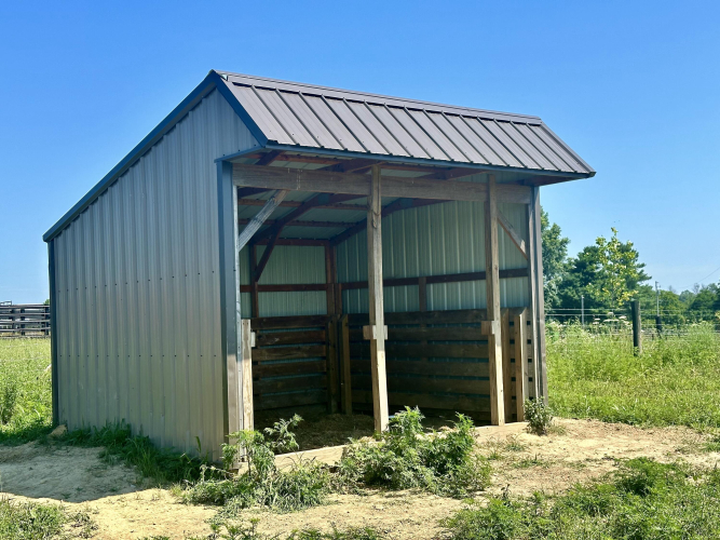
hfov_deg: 39.7
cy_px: 270
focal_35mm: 48
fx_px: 998
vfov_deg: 30.3
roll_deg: +2.1
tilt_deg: +1.4
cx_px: 360
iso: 64
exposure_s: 1/2358
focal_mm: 6.86
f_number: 1.78
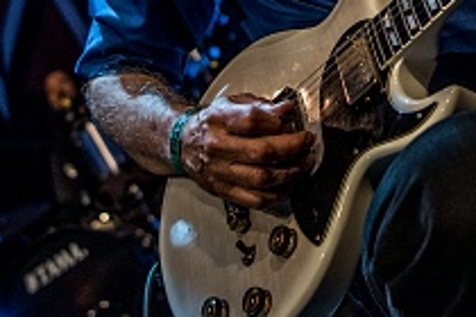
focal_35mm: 103
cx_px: 265
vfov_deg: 12.7
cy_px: -151
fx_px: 1362
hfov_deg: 19.8
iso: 1000
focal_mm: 30
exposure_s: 1/80
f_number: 2.8
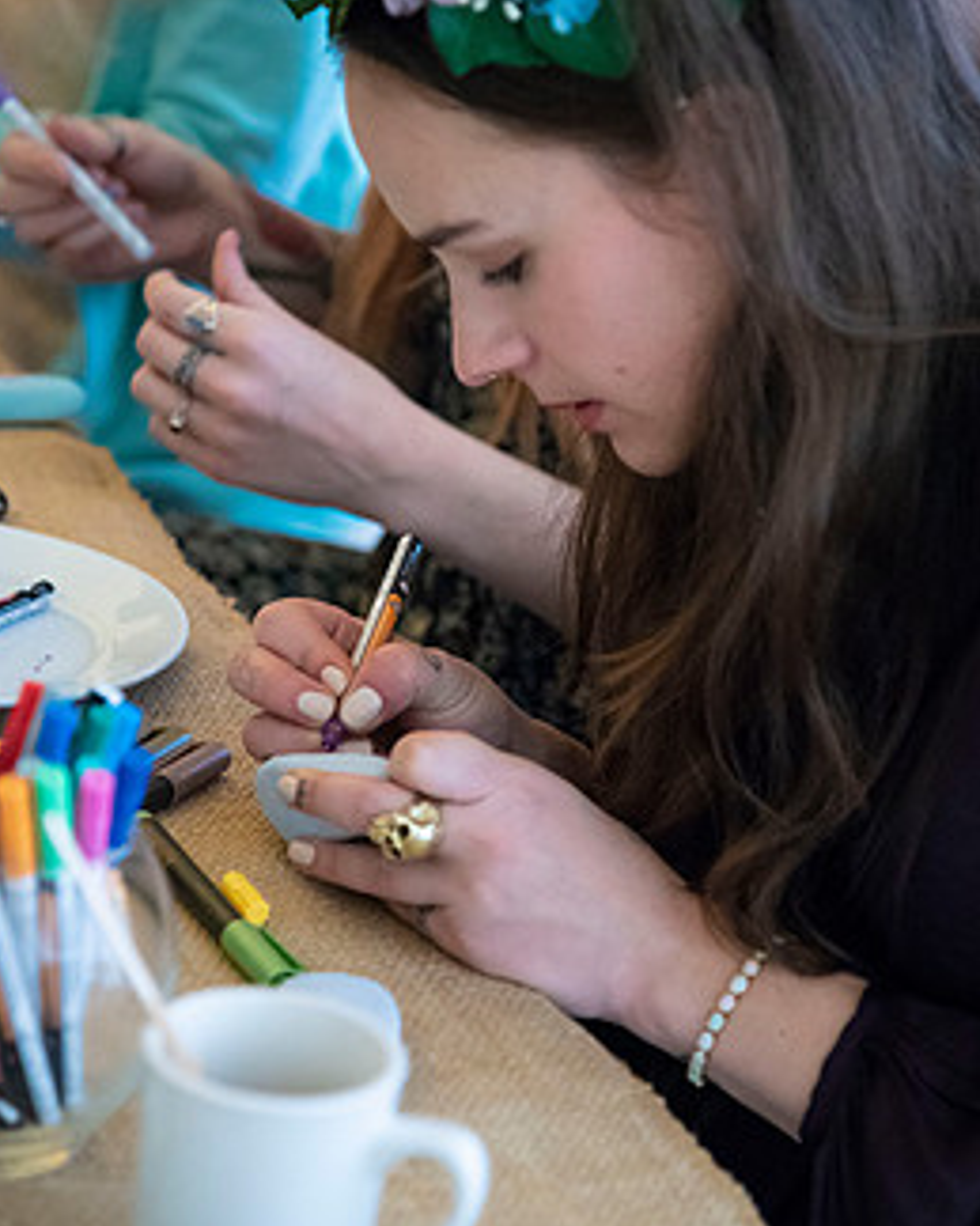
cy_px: 511
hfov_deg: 10.6
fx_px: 5296
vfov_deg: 13.2
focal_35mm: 146
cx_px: 522
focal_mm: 112
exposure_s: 1/200
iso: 3200
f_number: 4
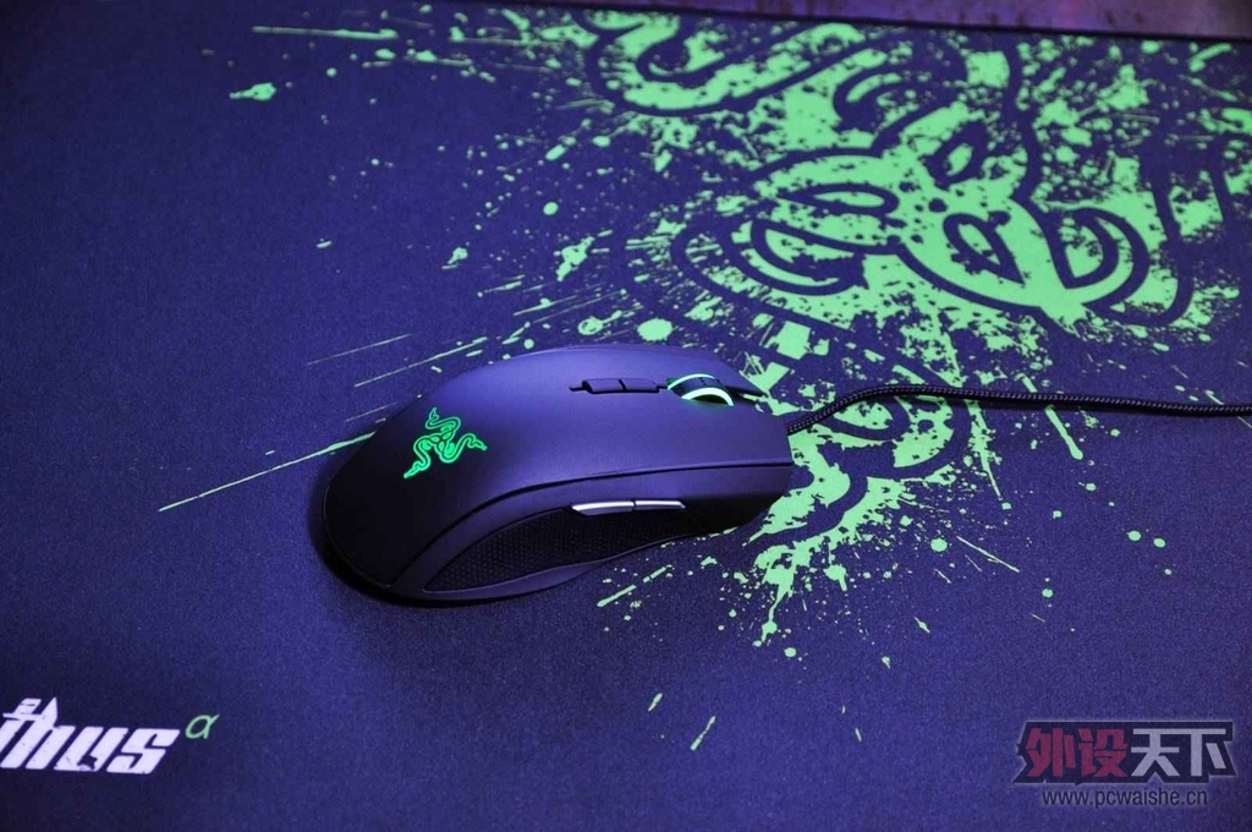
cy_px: 416
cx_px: 626
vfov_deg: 13.4
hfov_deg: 20.0
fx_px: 3543
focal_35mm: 102
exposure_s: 1
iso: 250
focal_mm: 68
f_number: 5.6
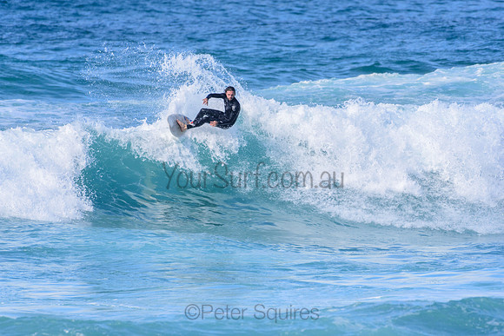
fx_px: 10503
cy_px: 168
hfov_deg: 2.7
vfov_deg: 1.8
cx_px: 252
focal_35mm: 750
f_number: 5.6
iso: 280
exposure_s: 1/2000
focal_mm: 500
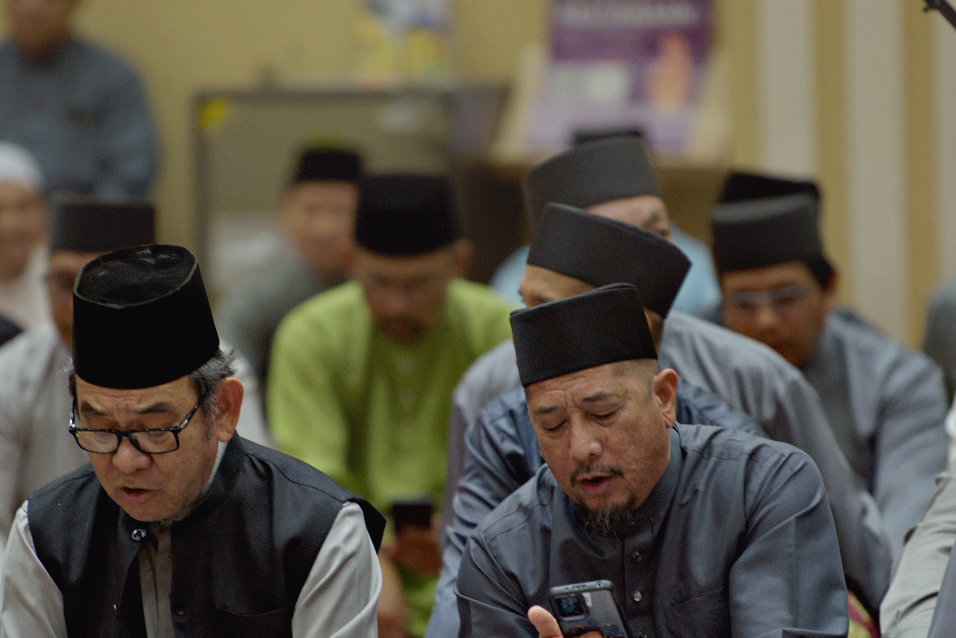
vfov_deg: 3.4
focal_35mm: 410
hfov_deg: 5.0
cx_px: 401
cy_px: 396
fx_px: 10893
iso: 200
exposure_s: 1/100
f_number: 2.8
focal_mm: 200
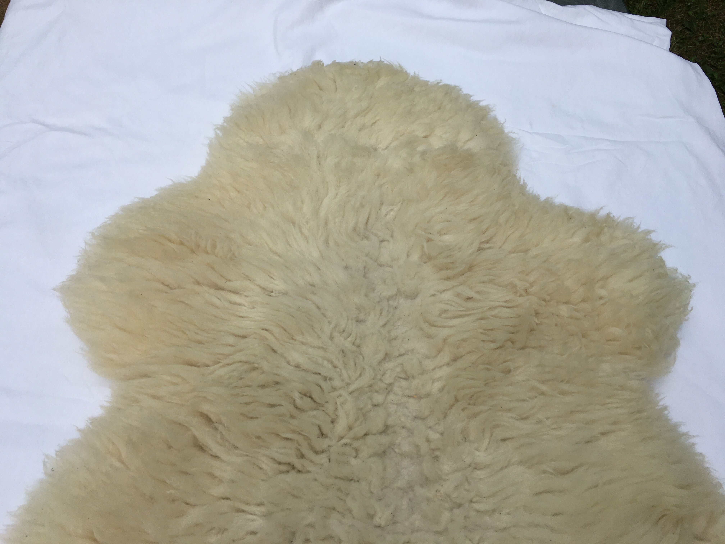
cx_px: 362
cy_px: 272
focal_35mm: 29
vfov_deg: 48.2
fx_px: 607
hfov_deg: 61.7
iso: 25
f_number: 2.2
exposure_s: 1/1166
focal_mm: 4.15
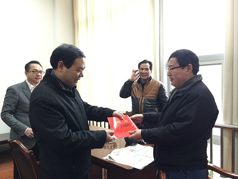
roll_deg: -0.3
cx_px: 119
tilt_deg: -3.0
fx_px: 199
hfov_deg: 61.6
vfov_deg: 48.3
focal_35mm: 29
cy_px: 90
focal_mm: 4.15
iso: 250
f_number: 2.2
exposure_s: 1/33
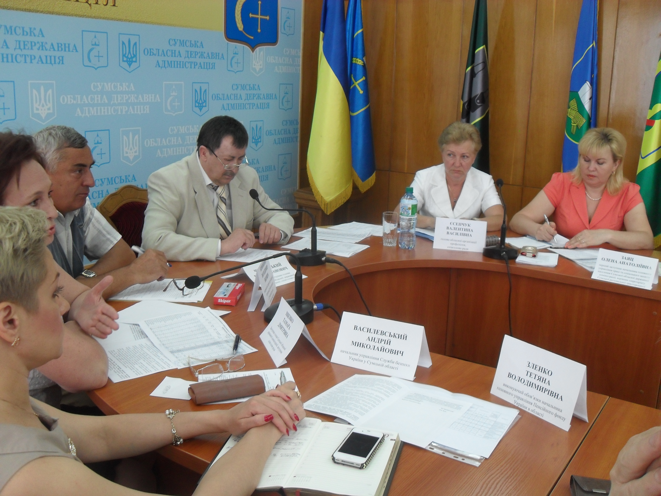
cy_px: 248
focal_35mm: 35
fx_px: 668
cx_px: 330
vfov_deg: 40.7
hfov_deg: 52.6
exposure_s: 1/30
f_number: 2.8
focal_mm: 6.2
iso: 160
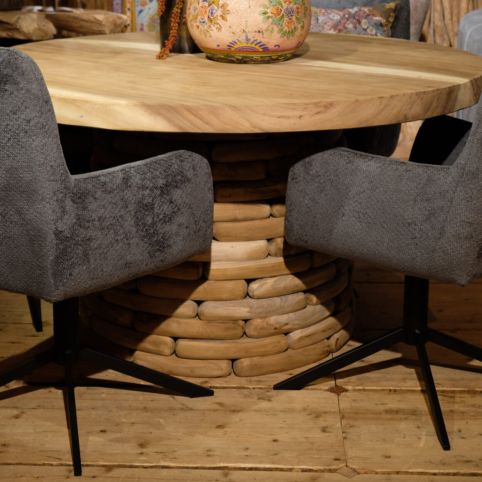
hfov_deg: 24.0
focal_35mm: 72
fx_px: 1134
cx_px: 236
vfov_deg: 23.7
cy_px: 107
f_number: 3.6
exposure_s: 1/60
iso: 640
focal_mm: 34.3
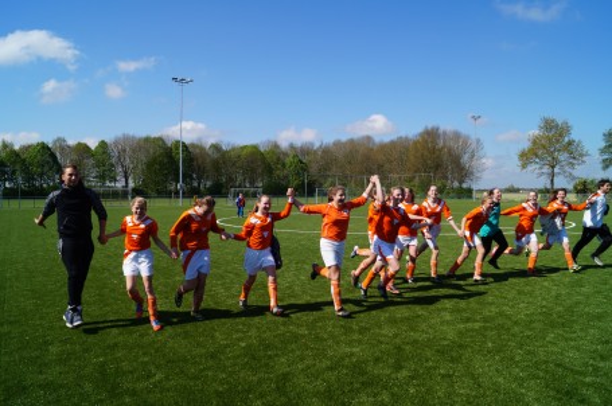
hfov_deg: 67.5
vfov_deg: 47.8
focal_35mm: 27
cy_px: 203
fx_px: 458
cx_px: 306
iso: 100
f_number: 10
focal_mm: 18
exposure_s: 1/200
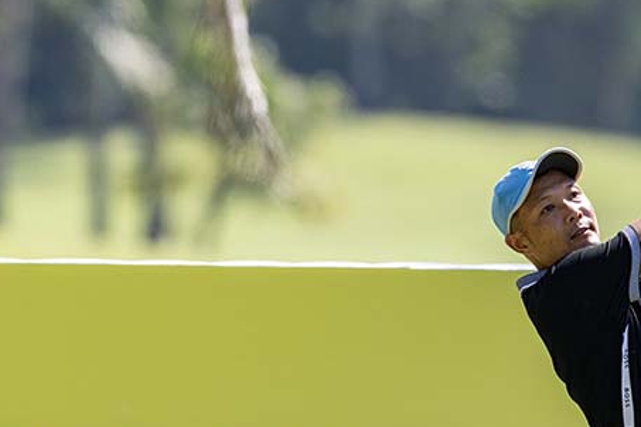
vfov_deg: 1.6
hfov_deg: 2.4
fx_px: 15098
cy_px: 197
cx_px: 212
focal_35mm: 848
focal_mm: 400
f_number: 4.5
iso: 900
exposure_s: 1/2500
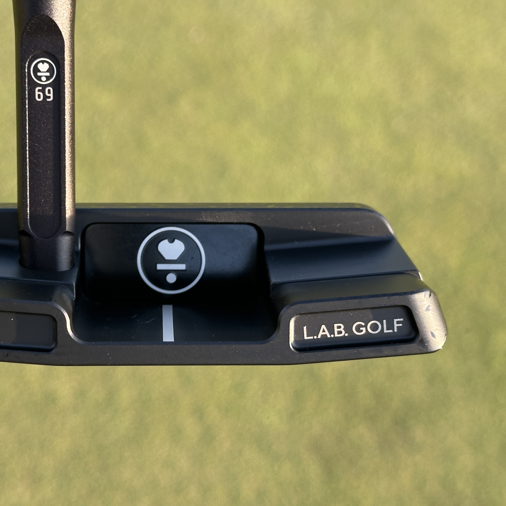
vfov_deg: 30.0
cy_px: 253
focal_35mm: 57
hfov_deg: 29.9
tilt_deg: -45.7
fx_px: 943
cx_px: 174
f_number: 1.78
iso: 64
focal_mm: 6.86
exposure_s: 1/224
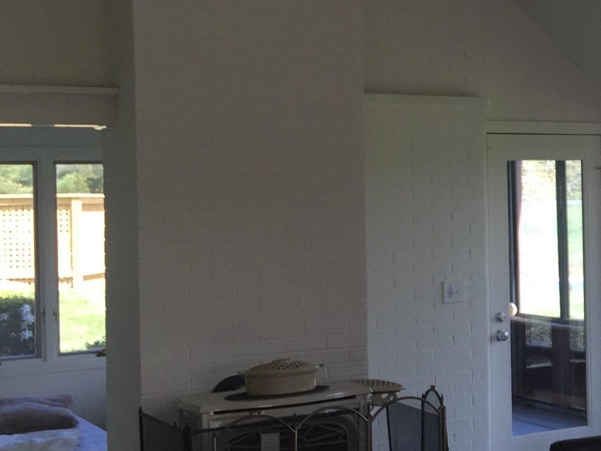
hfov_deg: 22.8
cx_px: 767
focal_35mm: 77
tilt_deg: +0.8
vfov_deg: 19.1
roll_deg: +0.9
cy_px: 206
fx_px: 1337
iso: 32
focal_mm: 4.15
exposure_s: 1/120
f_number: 2.2
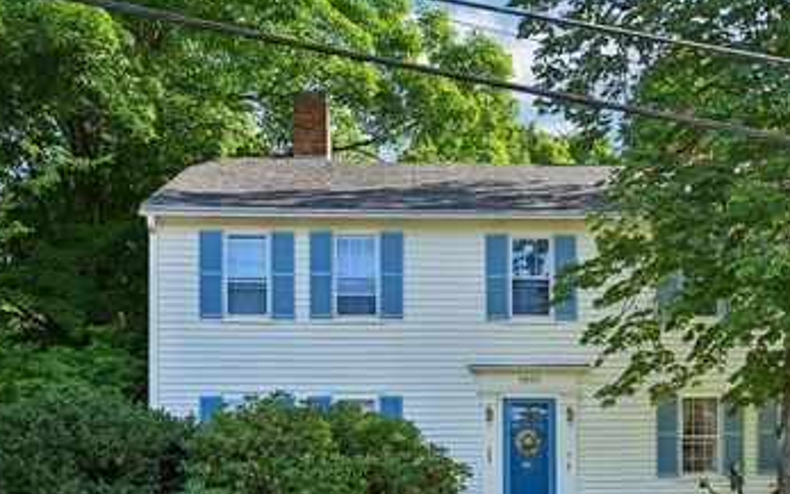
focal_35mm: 44
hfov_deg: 44.5
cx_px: 535
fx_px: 947
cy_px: 363
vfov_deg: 28.8
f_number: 8
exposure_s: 1/200
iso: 400
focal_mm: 30
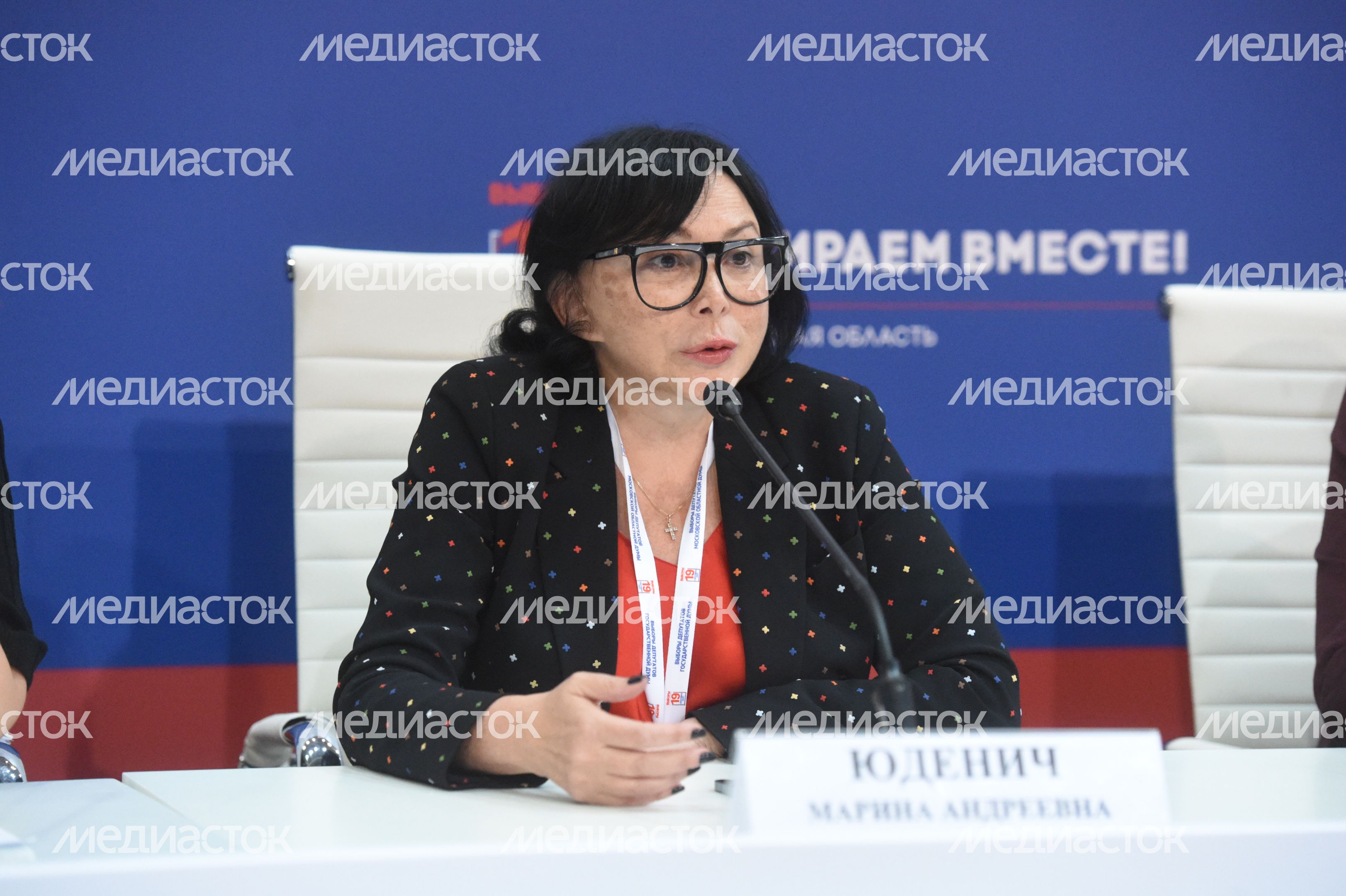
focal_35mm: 130
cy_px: 448
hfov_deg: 15.8
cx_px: 673
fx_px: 4858
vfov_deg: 10.5
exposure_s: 1/500
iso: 12800
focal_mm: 130
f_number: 4
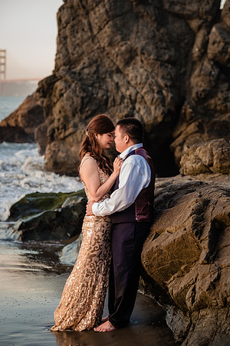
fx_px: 805
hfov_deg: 16.3
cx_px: 115
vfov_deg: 24.2
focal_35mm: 84
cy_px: 173
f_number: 2.5
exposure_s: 1/160
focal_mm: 56
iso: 200
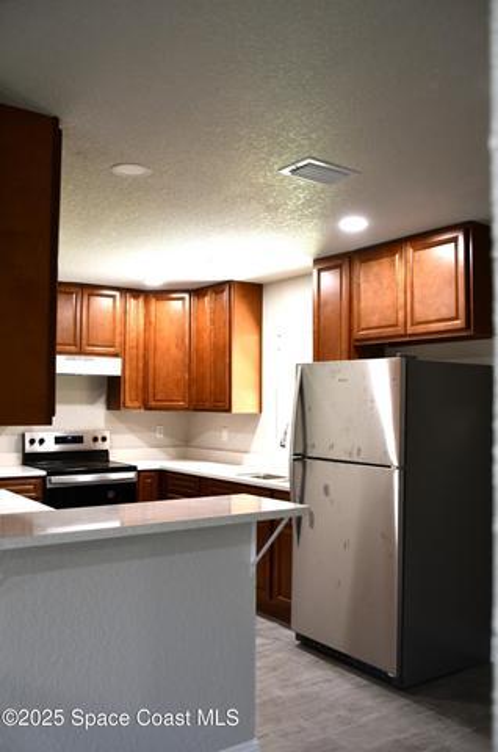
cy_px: 376
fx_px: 688
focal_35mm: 33
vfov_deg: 57.3
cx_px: 249
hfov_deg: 39.8
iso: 1000
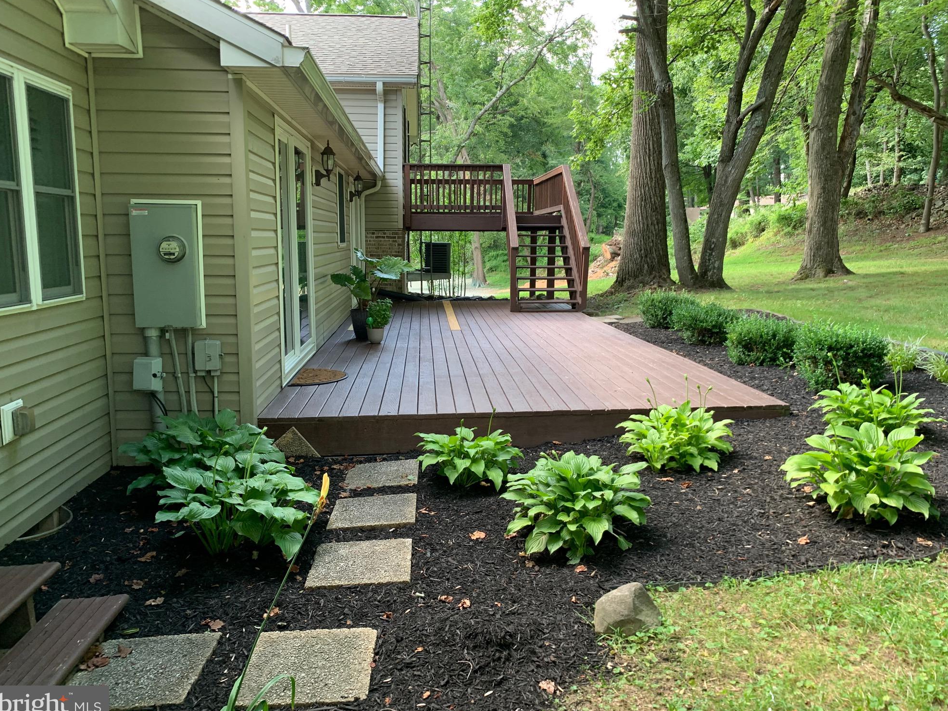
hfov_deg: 65.3
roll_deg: -0.6
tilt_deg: -8.6
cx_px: 481
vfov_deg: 51.4
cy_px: 356
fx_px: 739
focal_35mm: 27
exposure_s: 1/121
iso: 64
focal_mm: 4.25
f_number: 1.8
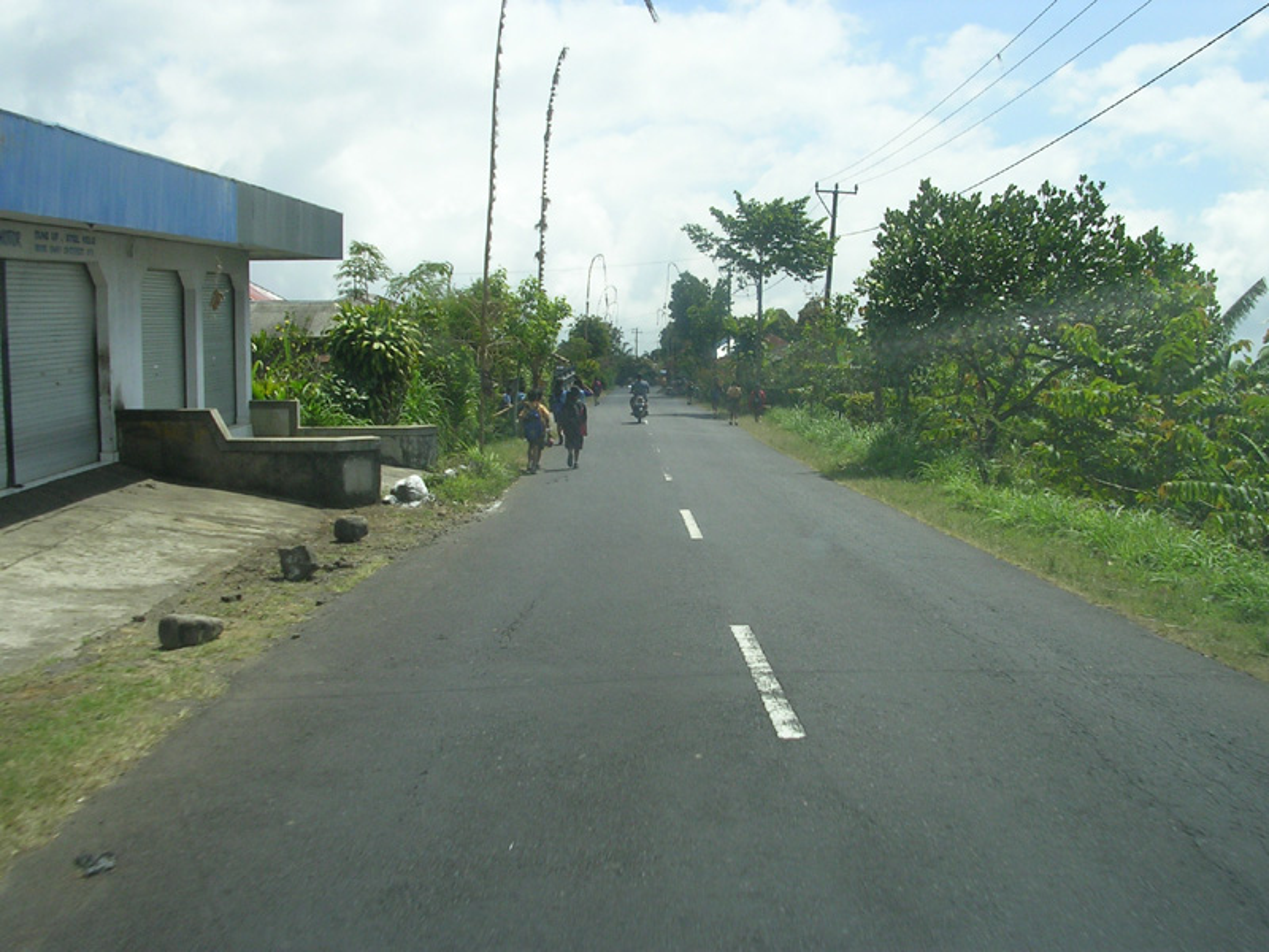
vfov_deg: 37.7
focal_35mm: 38
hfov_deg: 49.0
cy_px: 476
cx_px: 634
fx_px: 1393
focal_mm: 5.8
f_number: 5.6
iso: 50
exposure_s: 1/322
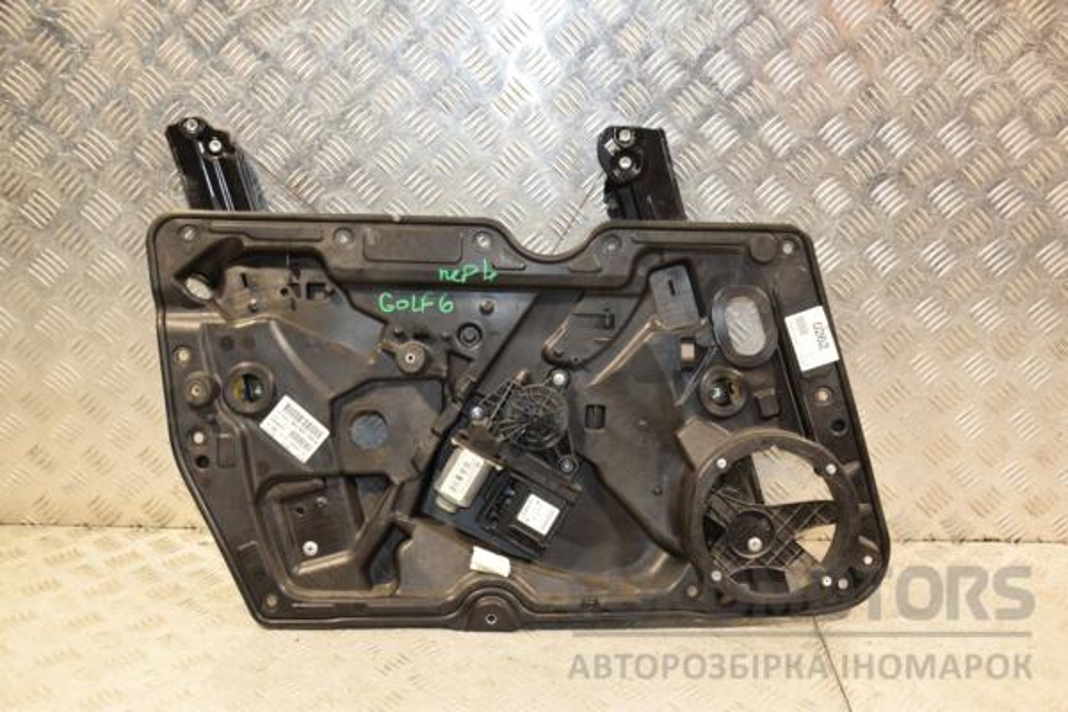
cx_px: 534
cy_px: 356
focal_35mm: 39
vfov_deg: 34.2
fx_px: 1157
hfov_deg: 49.6
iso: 800
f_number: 5
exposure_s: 1/125
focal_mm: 26
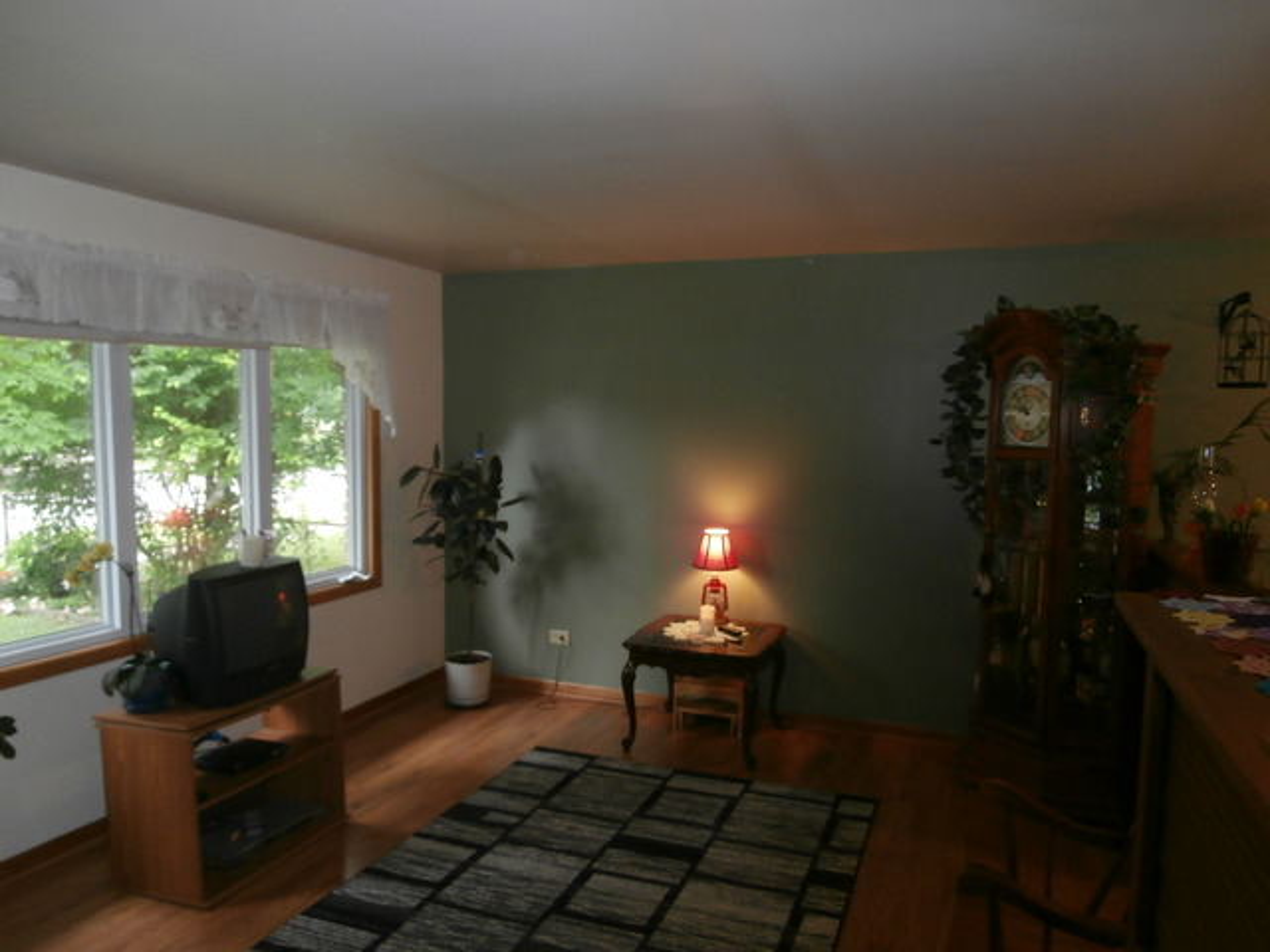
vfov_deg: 56.8
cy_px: 476
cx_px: 635
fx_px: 881
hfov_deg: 71.6
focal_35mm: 24
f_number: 3
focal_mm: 4.2
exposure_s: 1/30
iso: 200
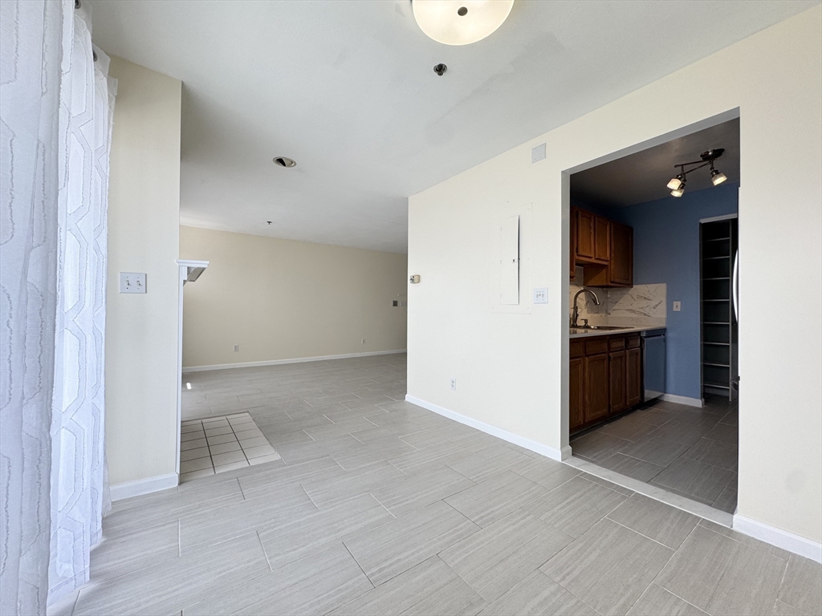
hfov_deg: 102.1
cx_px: 411
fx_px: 332
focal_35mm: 14
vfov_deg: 85.7
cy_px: 308
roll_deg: -1.1
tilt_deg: -0.6
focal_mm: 2.22
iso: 50
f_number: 2.2
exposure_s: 1/120
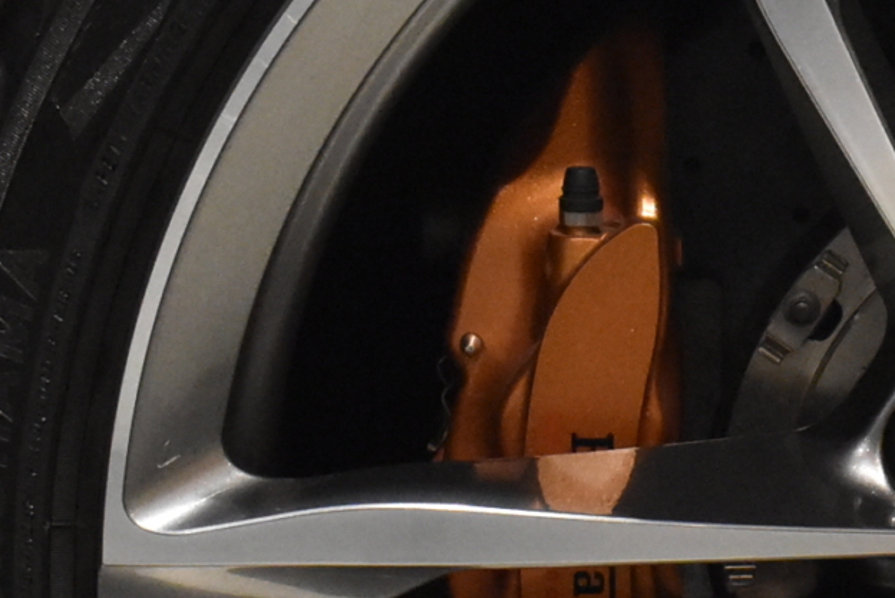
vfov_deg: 5.9
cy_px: 547
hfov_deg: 8.7
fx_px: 5821
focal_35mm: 234
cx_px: 1156
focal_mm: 38
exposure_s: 1/60
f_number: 8
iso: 4000
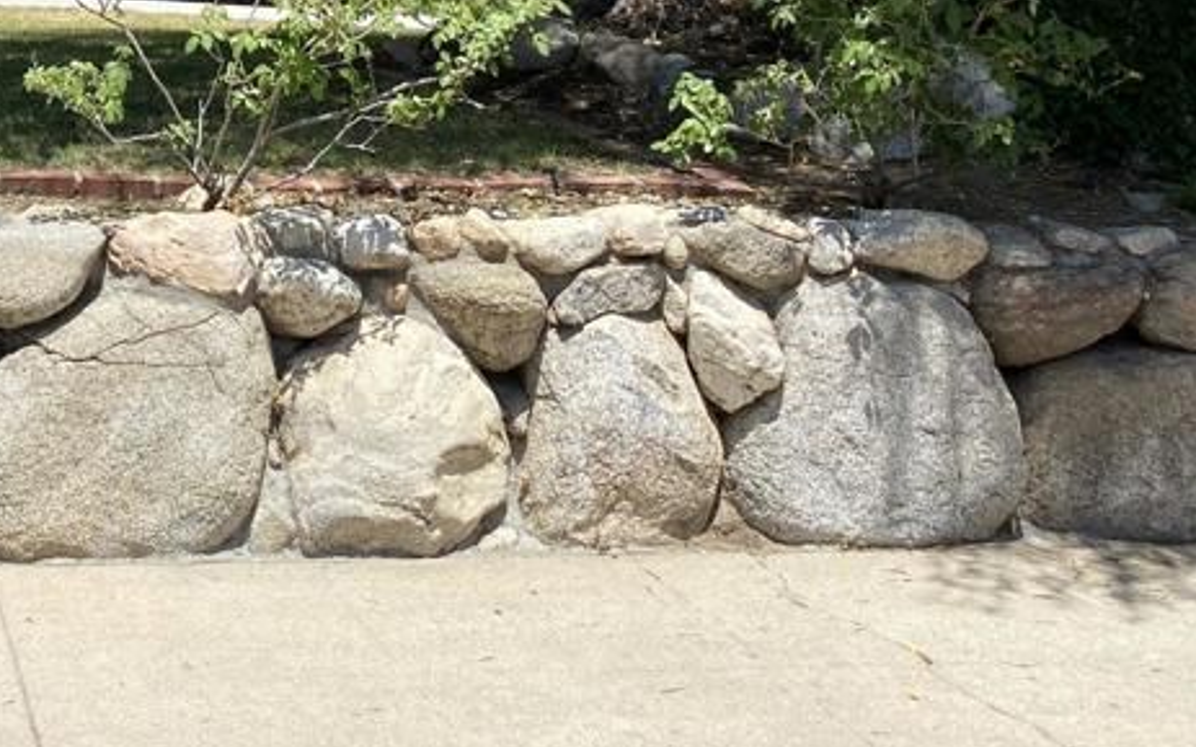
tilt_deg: +2.7
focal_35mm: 61
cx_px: -101
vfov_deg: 19.8
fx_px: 1988
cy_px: -186
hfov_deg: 30.2
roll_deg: +0.9
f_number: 1.8
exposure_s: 1/1996
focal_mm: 4.25
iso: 32
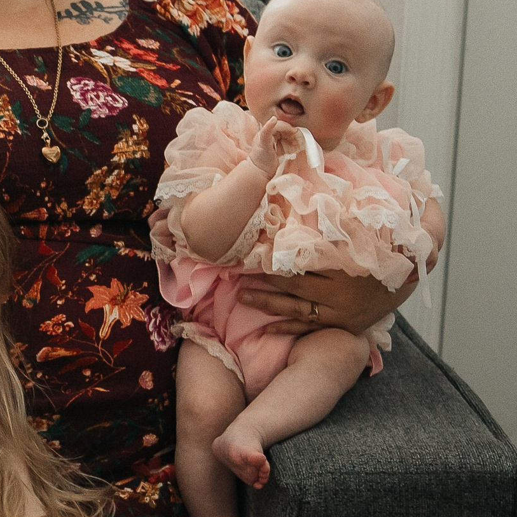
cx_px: -271
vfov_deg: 12.6
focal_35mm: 139
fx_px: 2349
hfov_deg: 12.0
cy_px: 251
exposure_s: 1/125
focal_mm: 35
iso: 1250
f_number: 3.2
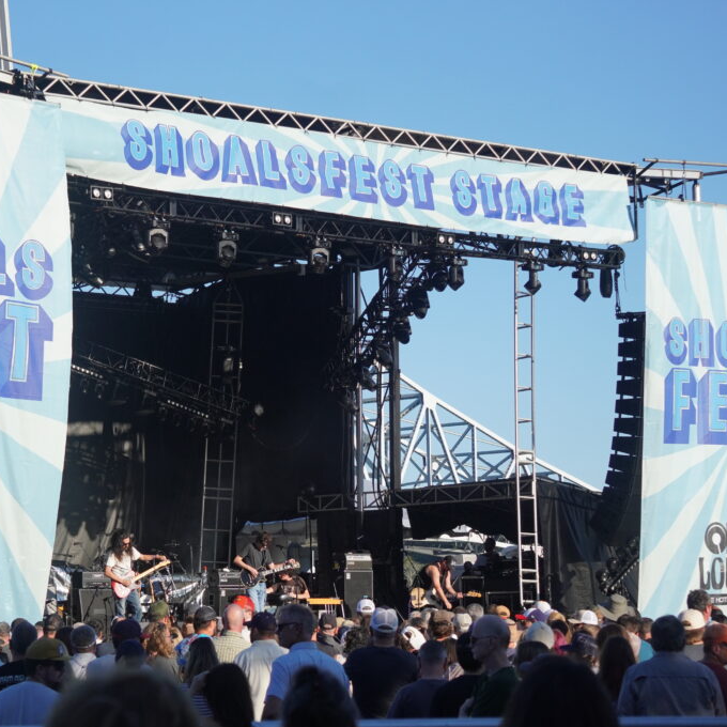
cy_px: 364
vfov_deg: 16.5
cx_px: 276
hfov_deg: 16.5
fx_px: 2510
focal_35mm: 106
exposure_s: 1/4000
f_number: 4.5
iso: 640
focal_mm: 55
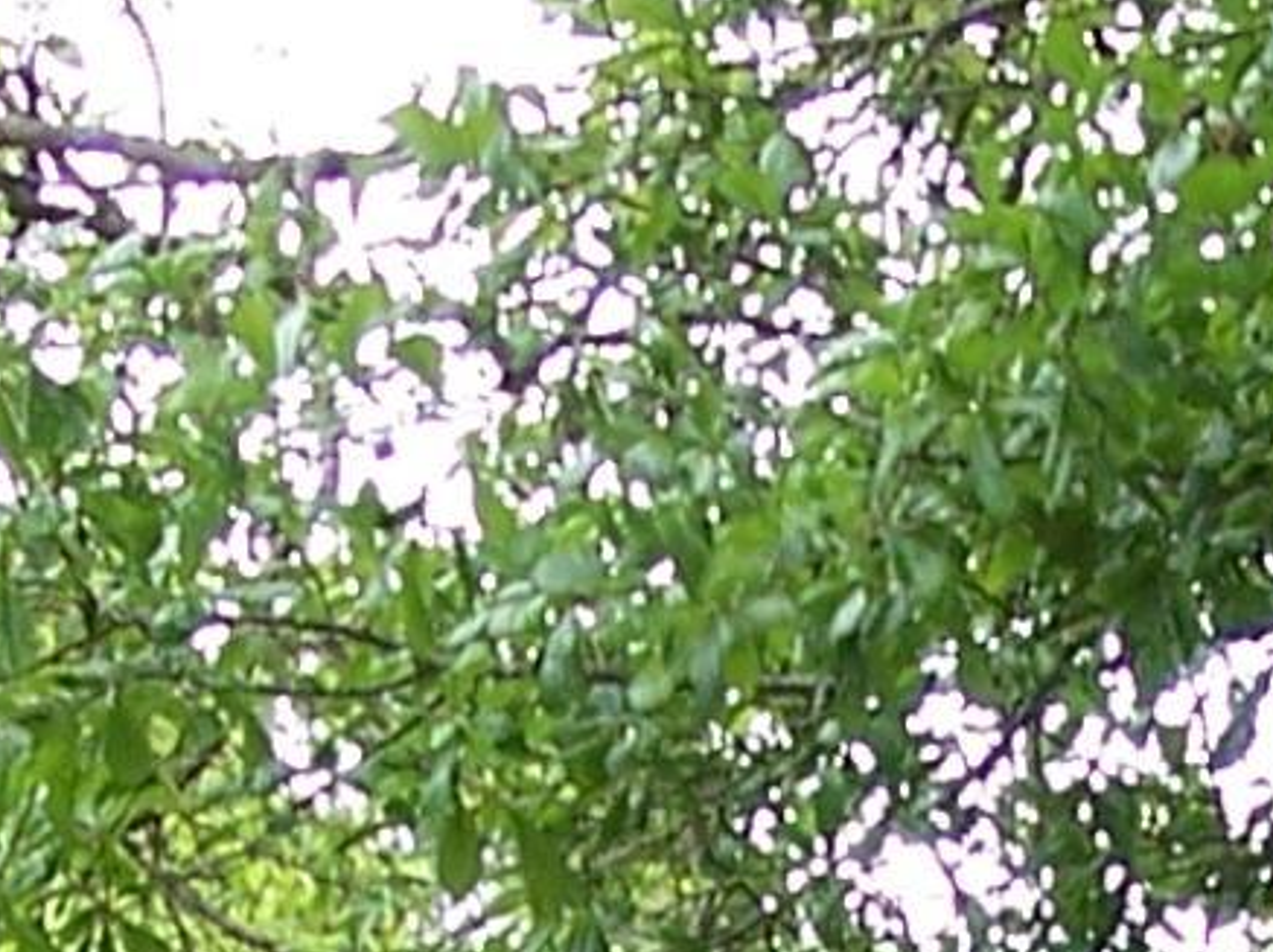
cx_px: 1025
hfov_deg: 7.4
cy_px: 1732
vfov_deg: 5.4
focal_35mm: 268
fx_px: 9848
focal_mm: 8
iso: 100
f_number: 3.4
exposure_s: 1/125
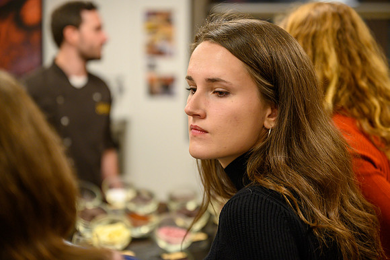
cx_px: 195
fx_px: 758
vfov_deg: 19.4
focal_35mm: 70
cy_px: 130
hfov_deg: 28.9
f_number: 3.2
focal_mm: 70
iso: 1000
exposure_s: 1/160
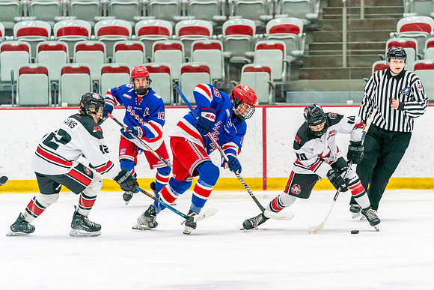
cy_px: 176
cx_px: 258
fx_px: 3006
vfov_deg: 5.5
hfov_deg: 8.3
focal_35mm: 249
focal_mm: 200
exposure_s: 1/1250
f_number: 2.8
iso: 3200
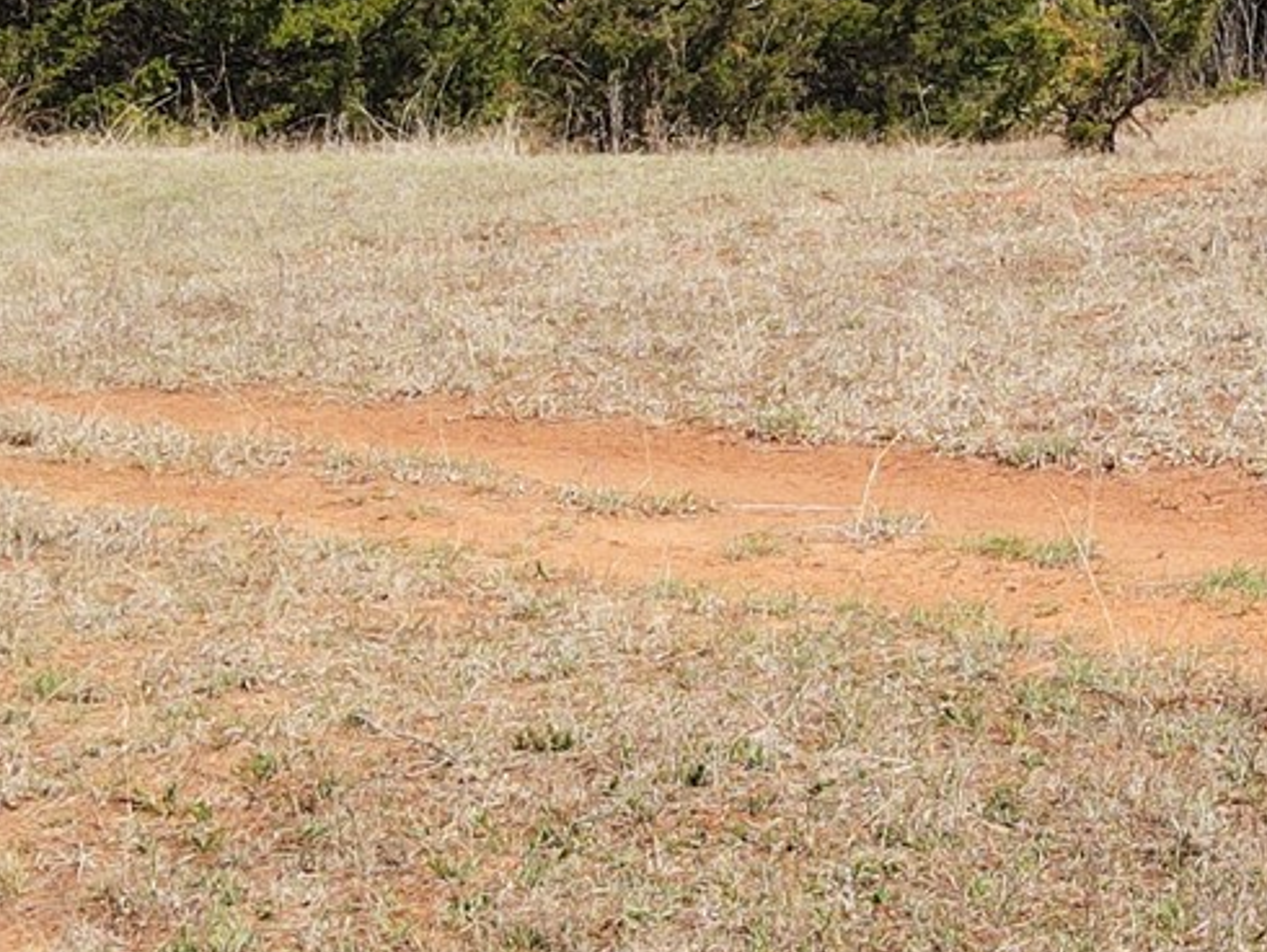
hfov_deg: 20.2
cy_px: 124
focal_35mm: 94
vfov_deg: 15.6
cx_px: 1275
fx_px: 3442
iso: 100
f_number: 2.8
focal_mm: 4.5
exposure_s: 1/500
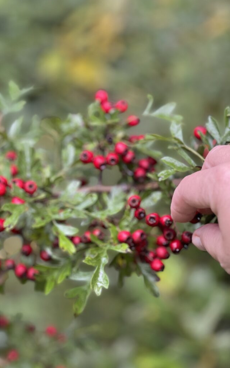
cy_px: 184
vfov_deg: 25.2
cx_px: 138
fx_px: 822
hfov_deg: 15.9
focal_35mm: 82
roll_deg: +1.3
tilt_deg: -8.3
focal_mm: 9
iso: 250
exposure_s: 1/62
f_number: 2.8
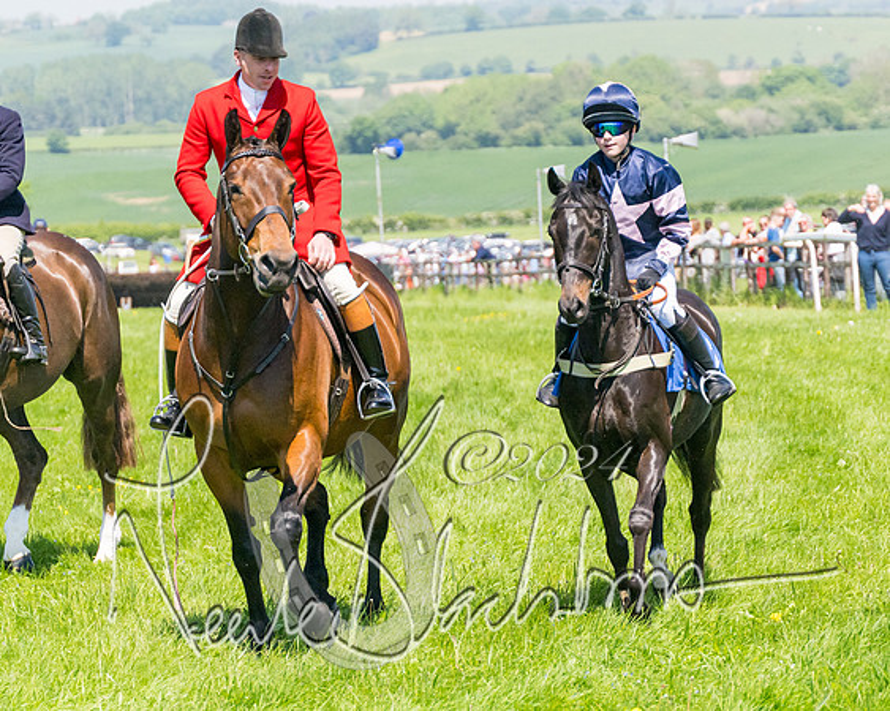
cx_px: 575
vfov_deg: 7.9
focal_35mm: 194
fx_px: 5119
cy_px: 417
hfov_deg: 9.9
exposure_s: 1/6400
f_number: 4
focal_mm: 98
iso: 400
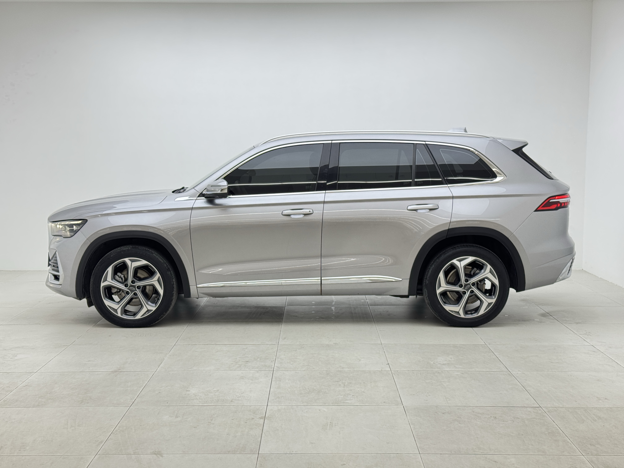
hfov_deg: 39.7
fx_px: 865
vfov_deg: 30.3
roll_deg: +0.5
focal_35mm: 48
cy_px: 234
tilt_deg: -5.9
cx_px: 312
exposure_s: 1/207
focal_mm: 6.76
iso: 64
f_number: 1.78
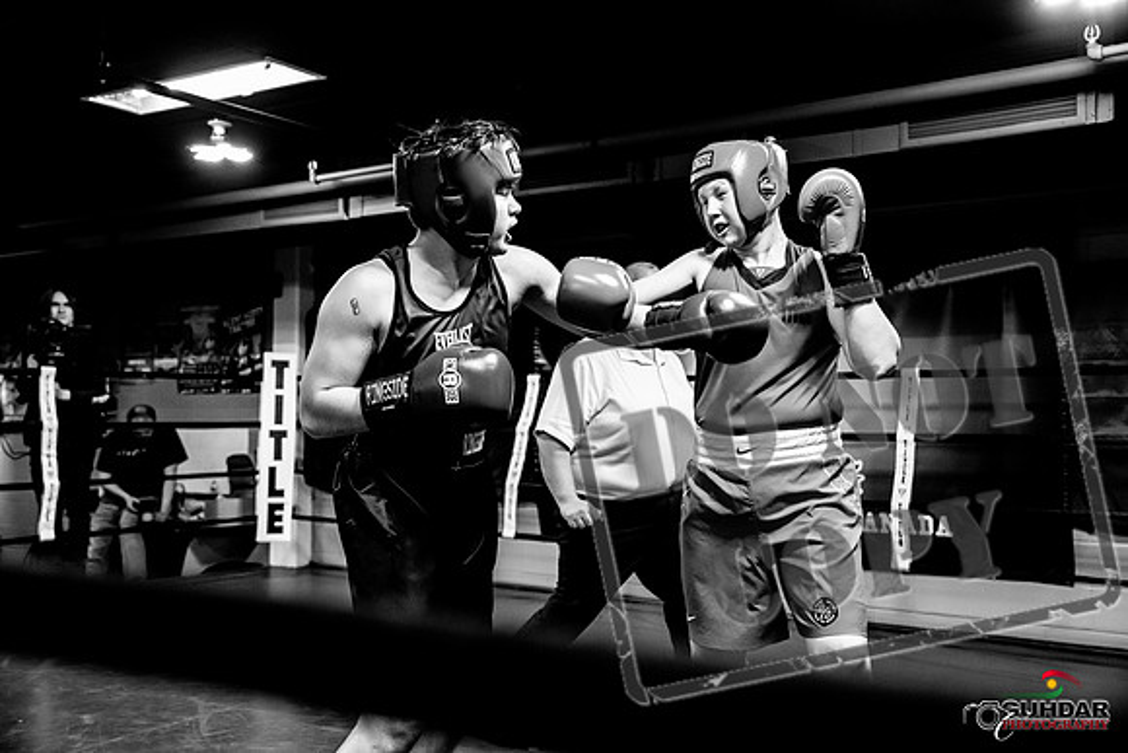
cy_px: 376
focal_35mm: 36
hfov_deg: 53.1
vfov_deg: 36.9
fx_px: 1128
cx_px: 564
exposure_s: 1/1000
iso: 8000
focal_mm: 36
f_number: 2.8
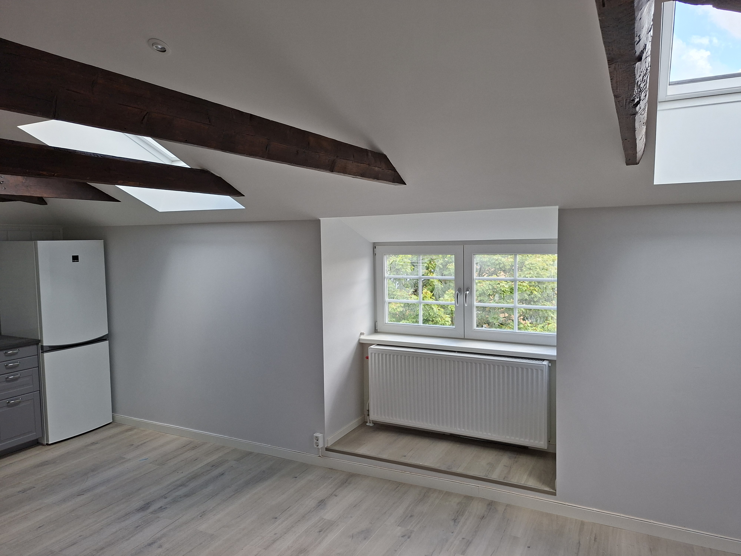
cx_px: 370
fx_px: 492
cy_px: 278
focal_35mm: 23
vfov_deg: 58.9
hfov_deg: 73.9
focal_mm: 5.54
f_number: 1.8
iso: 50
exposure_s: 1/116
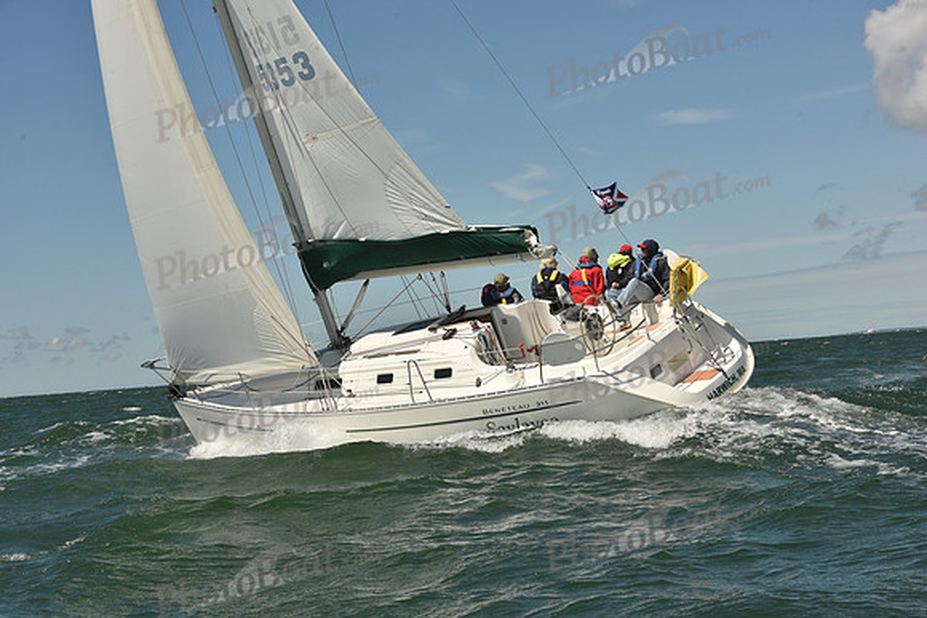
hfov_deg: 28.8
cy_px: 309
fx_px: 1803
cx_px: 464
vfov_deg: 19.5
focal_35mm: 70
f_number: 14
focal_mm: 70
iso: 320
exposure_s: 1/800
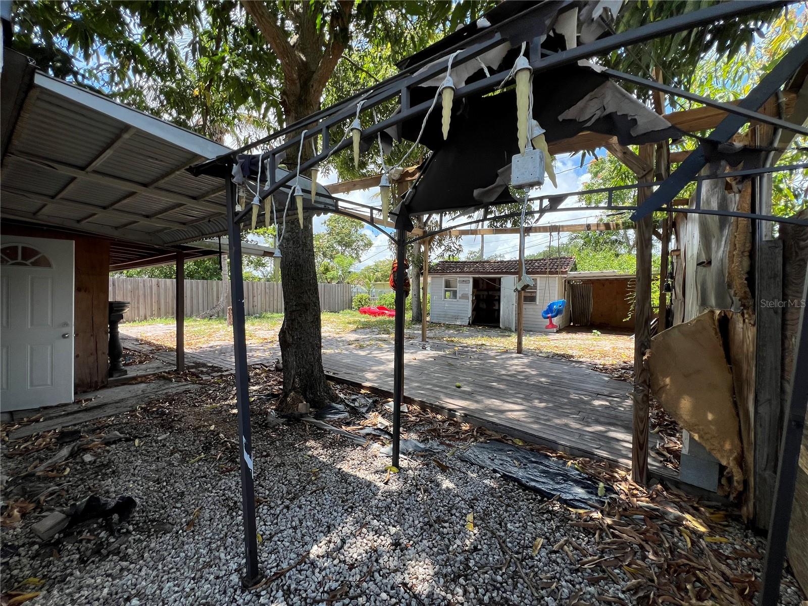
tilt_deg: -1.4
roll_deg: -0.1
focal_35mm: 13
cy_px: 303
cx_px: 404
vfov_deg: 89.9
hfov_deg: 106.2
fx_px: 303
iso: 32
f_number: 1.8
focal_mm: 1.57
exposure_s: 1/463
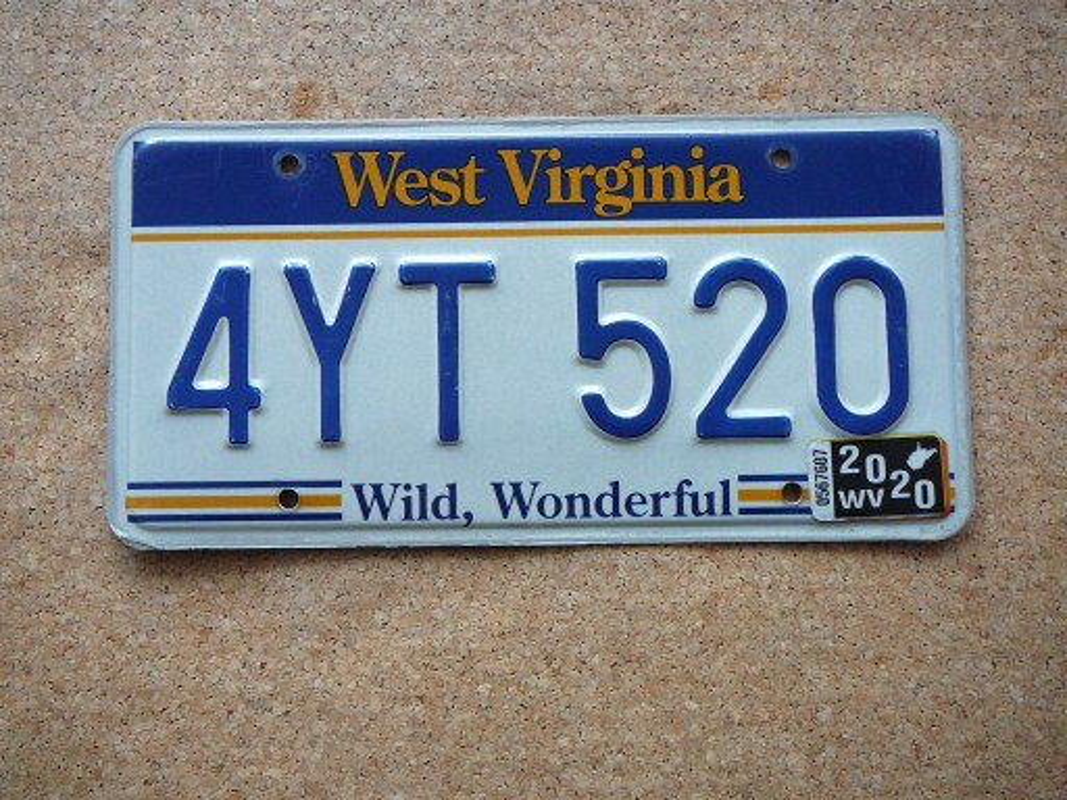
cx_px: 534
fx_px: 1079
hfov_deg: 52.6
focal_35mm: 35
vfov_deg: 40.7
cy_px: 400
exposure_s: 1/30
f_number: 2.8
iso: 200
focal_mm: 5.2
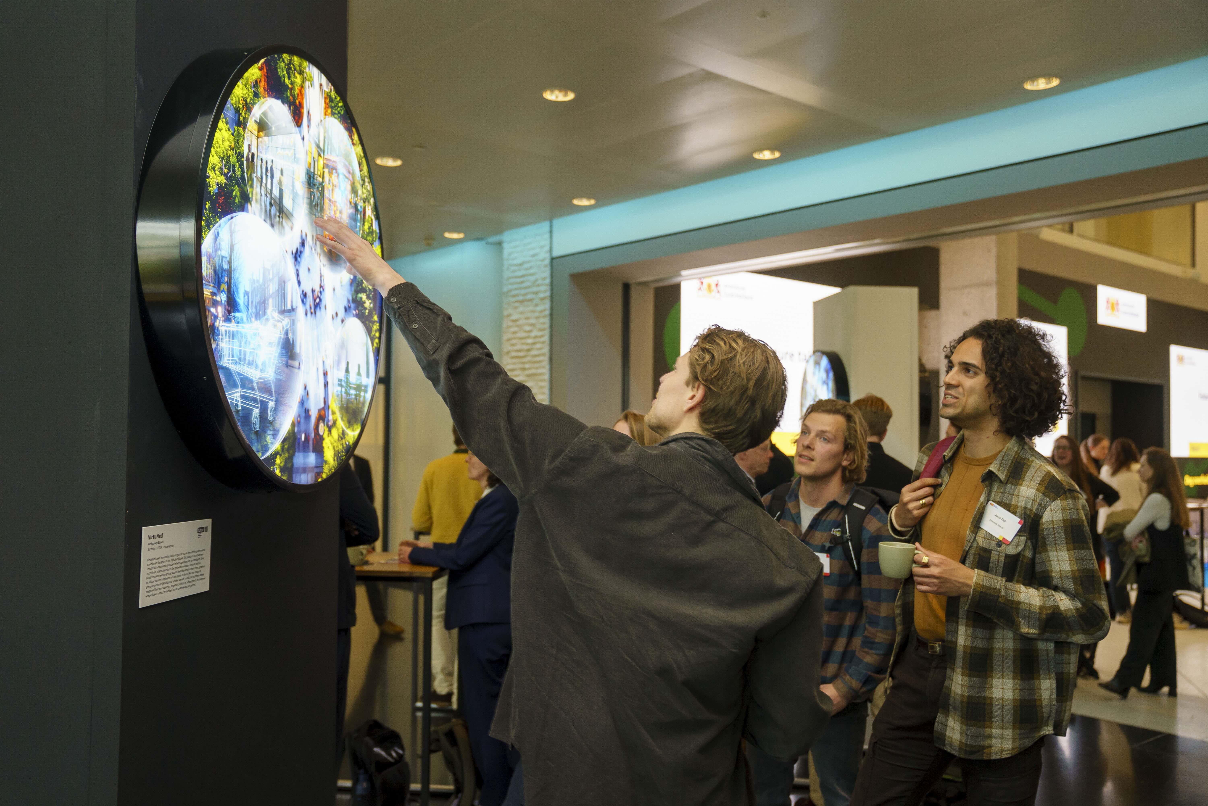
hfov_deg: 60.3
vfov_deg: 42.3
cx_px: 604
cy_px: 403
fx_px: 1040
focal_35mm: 31
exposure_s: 1/200
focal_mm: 31
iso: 1000
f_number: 3.2
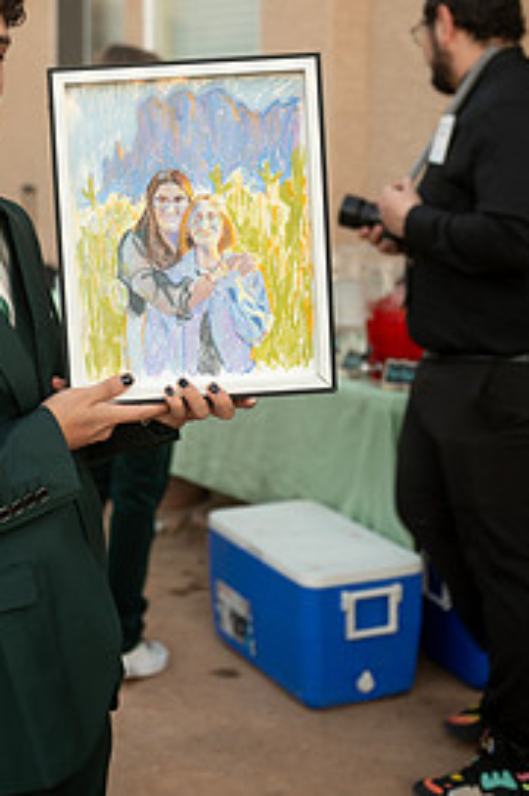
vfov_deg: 27.5
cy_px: 238
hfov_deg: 18.5
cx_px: 119
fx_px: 1613
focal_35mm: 73
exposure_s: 1/80
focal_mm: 44
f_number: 3.5
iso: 320
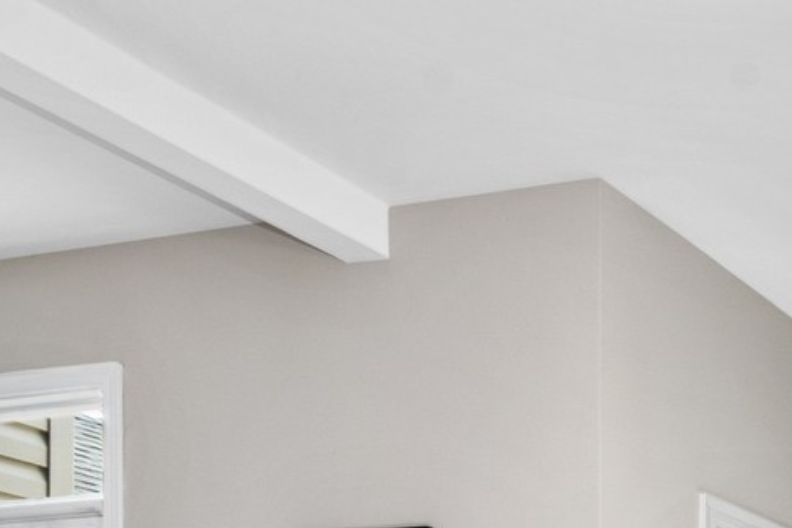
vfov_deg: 18.9
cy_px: 864
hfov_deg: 26.1
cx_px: 1139
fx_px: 1320
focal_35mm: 60
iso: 100
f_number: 9
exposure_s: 1/2
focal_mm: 12
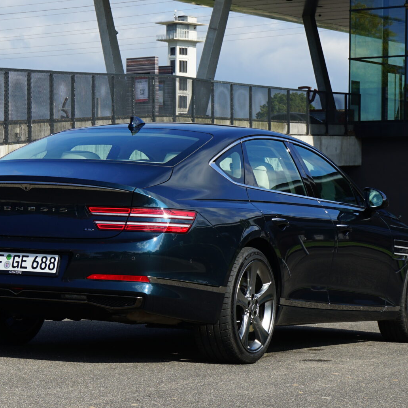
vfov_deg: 15.0
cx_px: 180
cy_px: 263
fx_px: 1547
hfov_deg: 15.0
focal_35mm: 116
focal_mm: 55
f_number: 11
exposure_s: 1/125
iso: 100
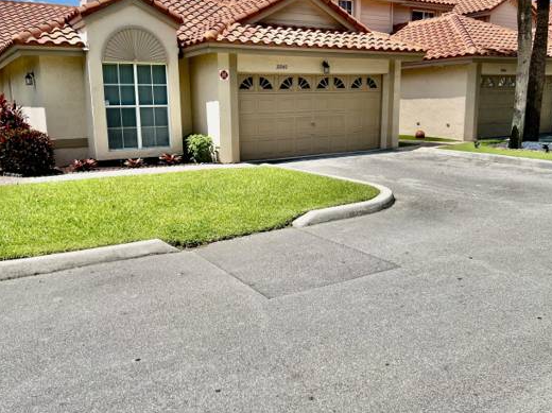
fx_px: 510
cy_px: 193
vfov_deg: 44.1
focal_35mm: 32
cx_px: 252
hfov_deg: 56.8
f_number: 1.5
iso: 50
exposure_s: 1/5319
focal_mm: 5.7
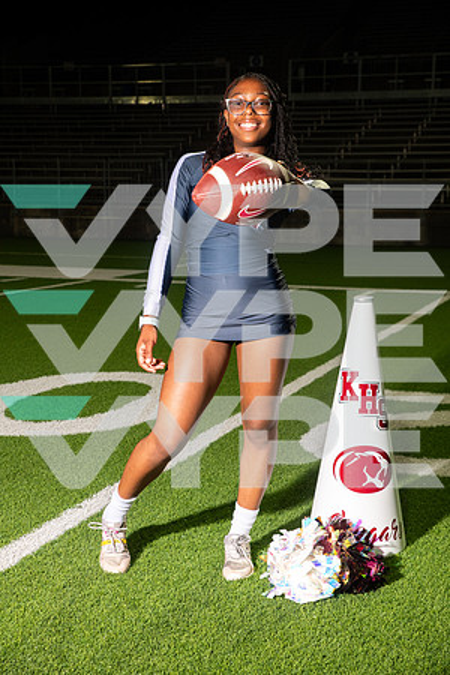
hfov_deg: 23.4
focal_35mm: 58
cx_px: 225
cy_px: 338
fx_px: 1087
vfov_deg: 34.5
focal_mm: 58
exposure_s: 1/400
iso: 1000
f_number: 7.1
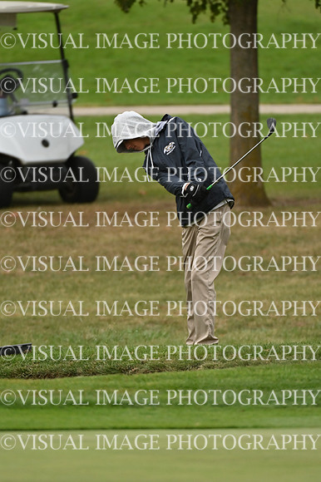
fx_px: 8034
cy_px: 241
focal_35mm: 600
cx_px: 160
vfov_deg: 3.4
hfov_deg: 2.3
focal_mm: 400
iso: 640
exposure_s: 1/1250
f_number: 4
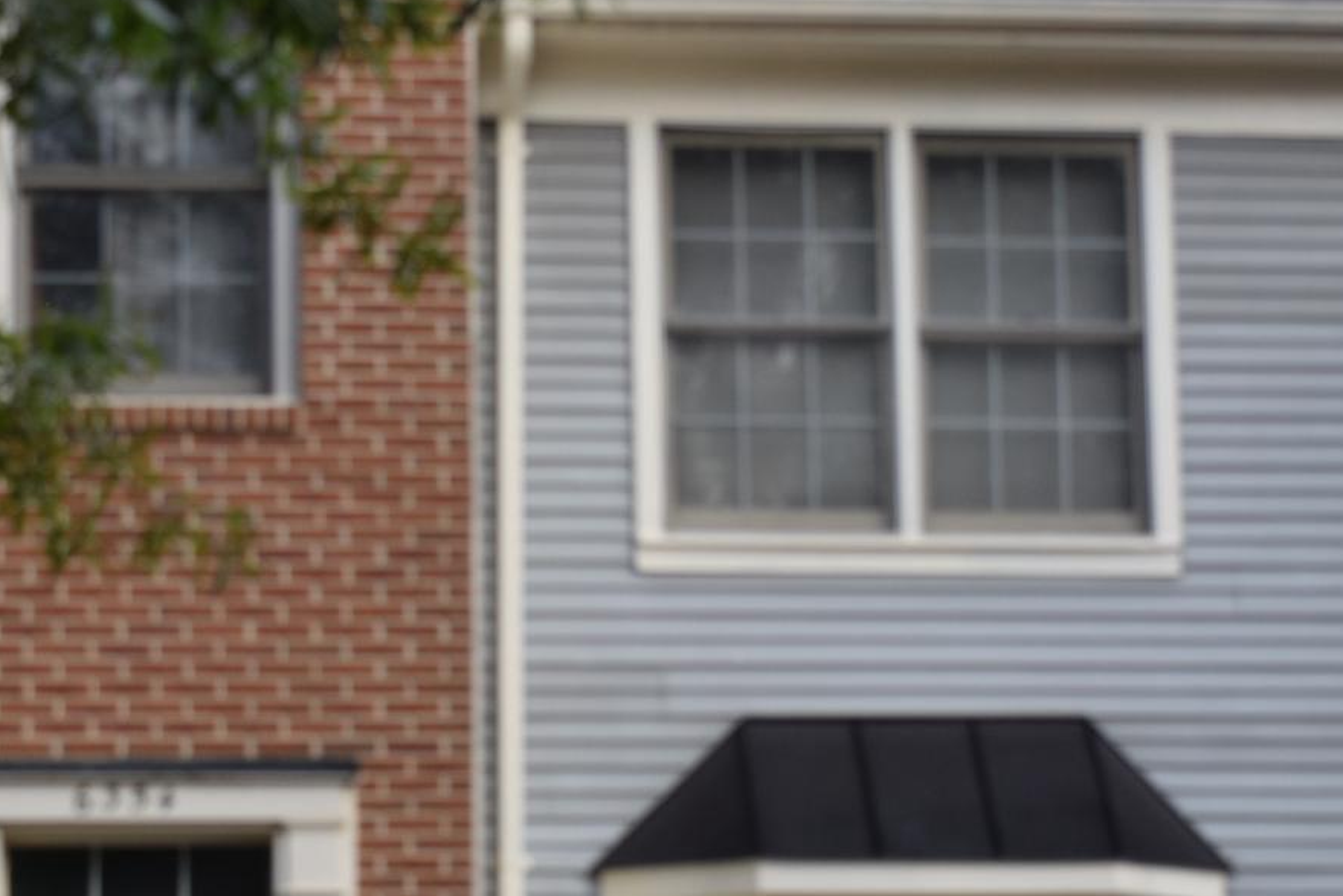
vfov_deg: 11.2
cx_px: 803
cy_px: 790
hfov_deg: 16.7
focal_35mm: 122
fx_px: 4558
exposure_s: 1/250
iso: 400
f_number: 8
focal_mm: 35
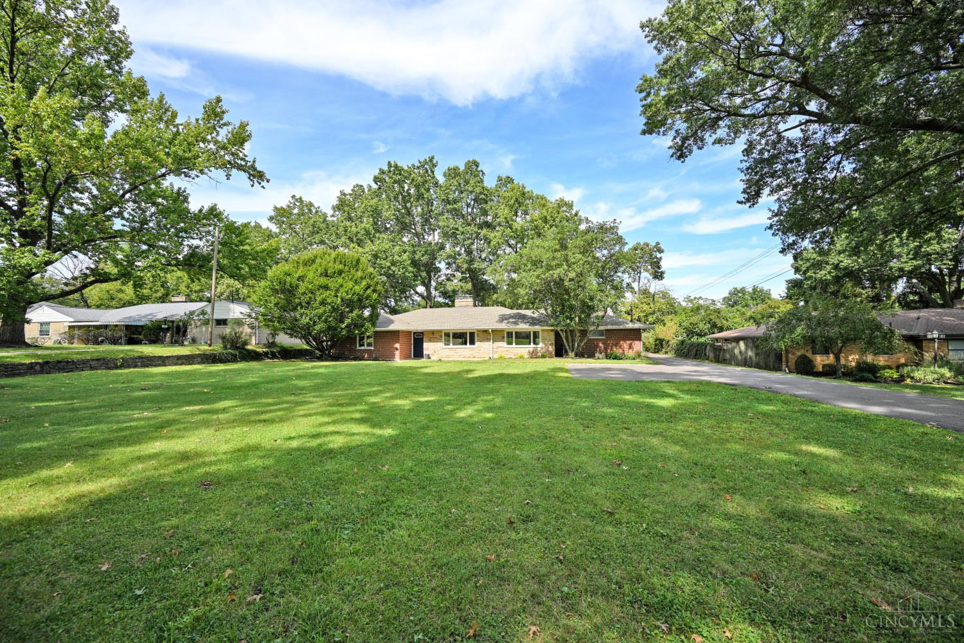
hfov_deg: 104.3
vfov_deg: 81.2
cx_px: 482
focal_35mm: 14
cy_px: 322
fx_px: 375
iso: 125
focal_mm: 14
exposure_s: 1/250
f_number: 5.6
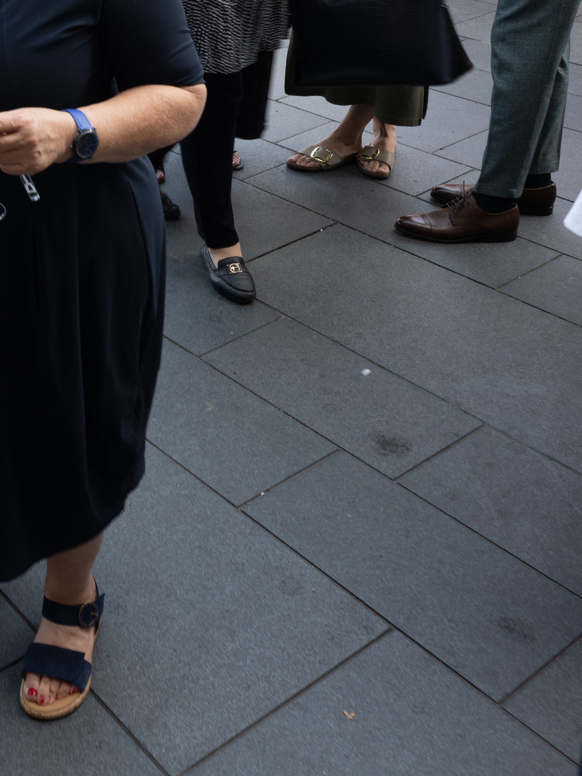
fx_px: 1009
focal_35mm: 45
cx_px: -177
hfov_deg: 27.0
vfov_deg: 39.0
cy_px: 73
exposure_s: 1/40
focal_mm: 14
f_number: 7.1
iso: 125
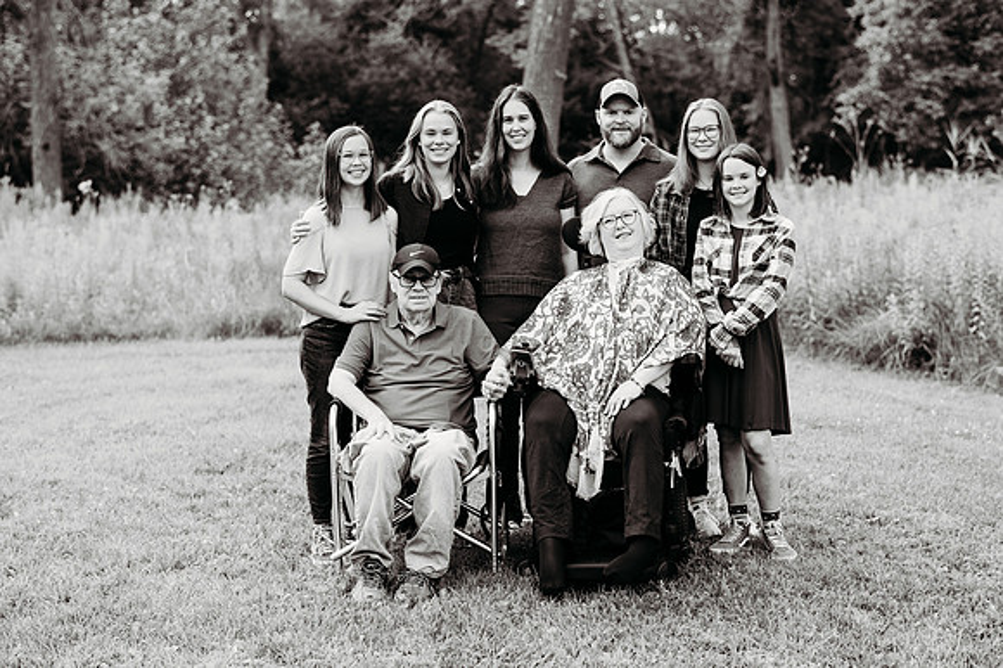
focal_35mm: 58
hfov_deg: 34.5
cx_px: 502
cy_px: 334
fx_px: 1615
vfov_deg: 23.4
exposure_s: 1/320
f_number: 2.8
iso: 400
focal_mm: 58
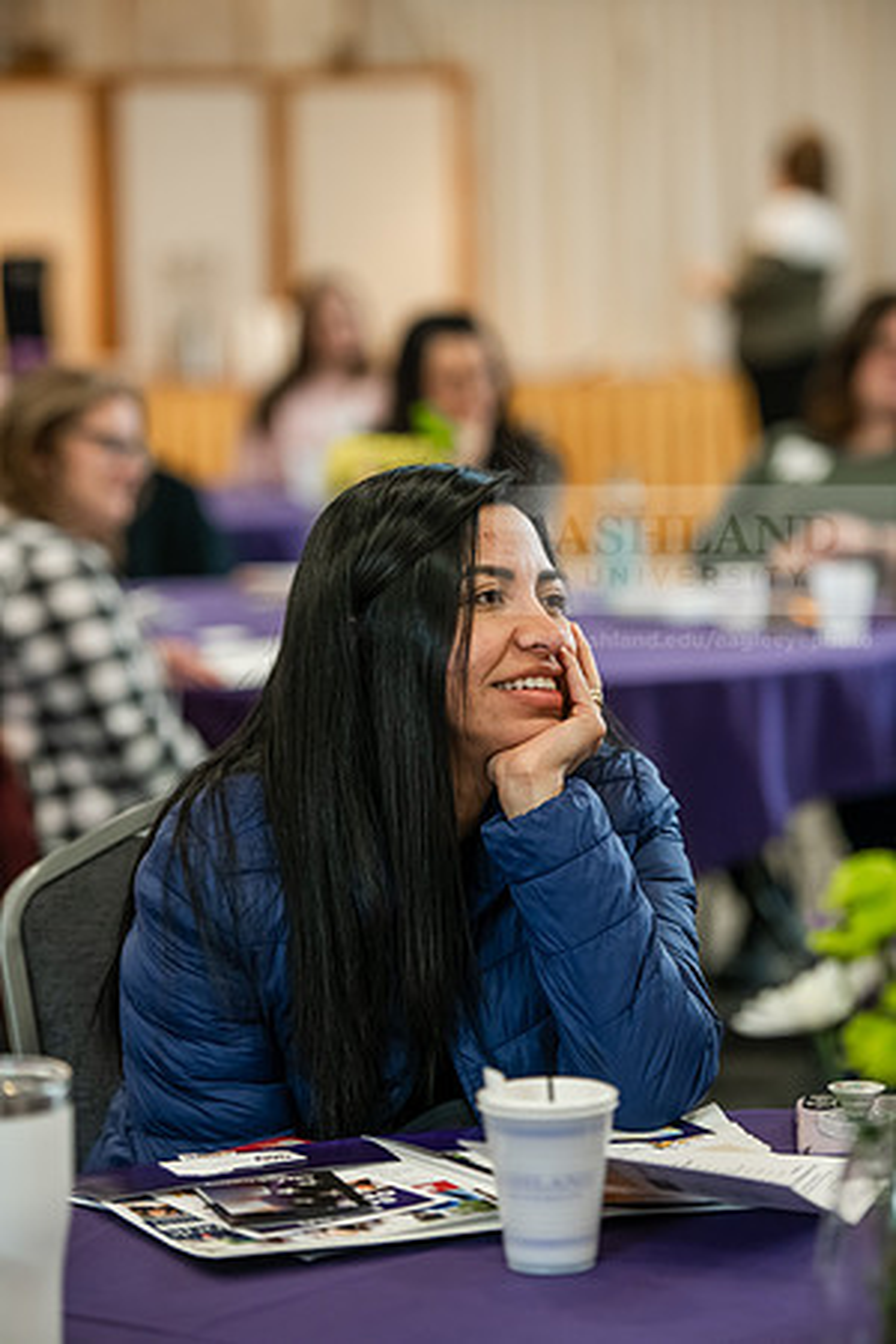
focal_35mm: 122
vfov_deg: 16.8
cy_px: 672
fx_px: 4554
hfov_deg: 11.2
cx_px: 448
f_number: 3.2
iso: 1600
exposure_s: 1/200
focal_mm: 122
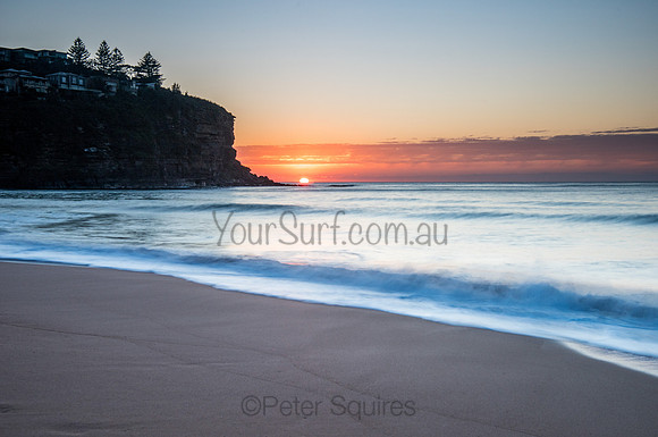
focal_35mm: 46
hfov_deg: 42.6
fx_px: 843
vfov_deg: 29.0
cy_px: 218
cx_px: 329
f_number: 11
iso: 250
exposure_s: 1.3
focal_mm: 46
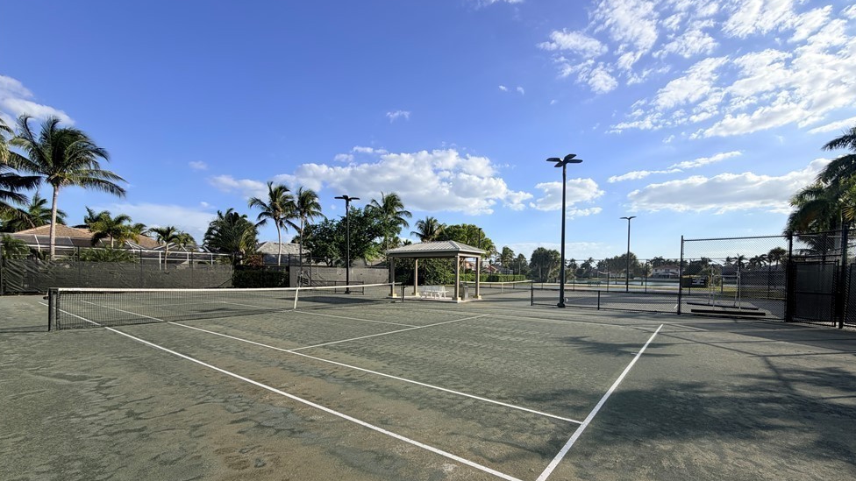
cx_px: 442
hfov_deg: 99.3
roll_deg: +0.6
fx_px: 363
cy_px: 286
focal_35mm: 16
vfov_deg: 66.5
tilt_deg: -2.9
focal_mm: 2.22
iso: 20
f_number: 2.2
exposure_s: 1/876
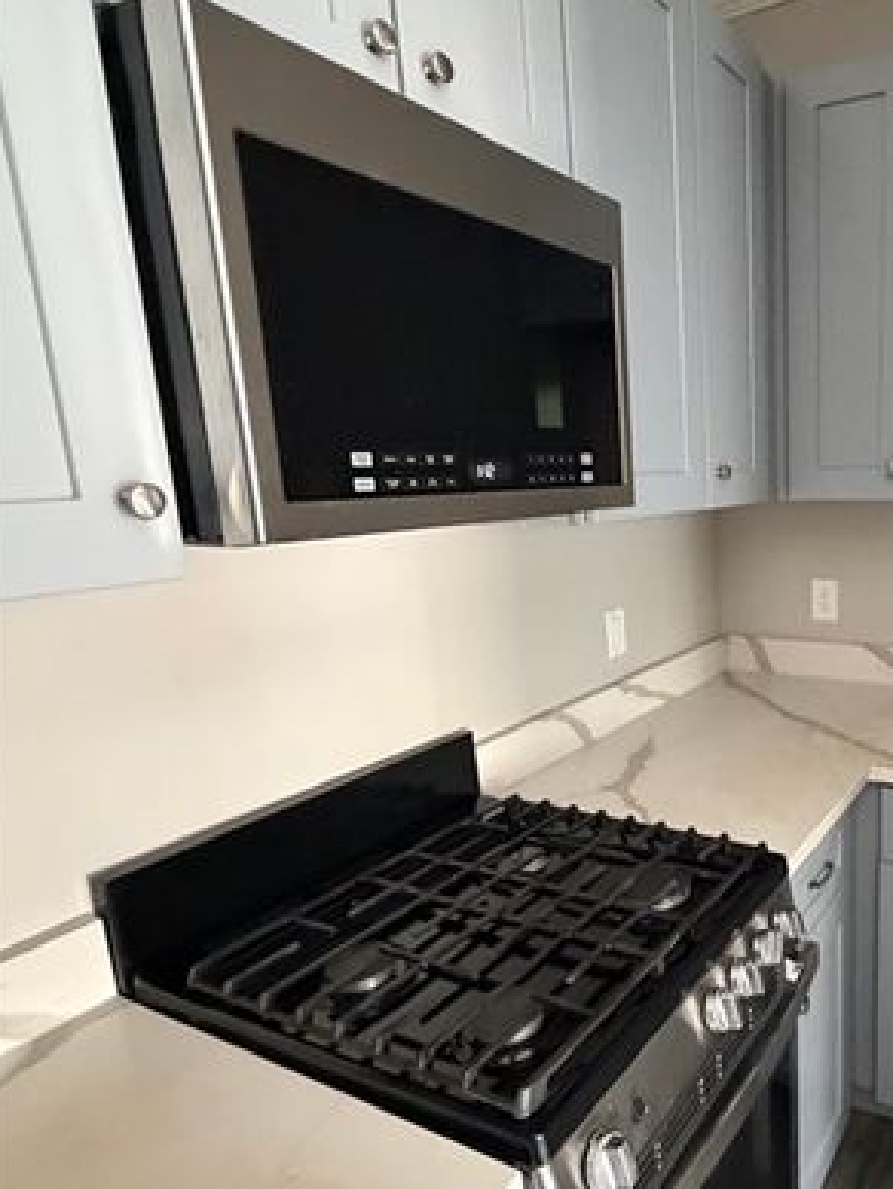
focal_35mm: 24
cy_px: 643
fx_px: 825
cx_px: 752
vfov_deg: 71.5
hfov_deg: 52.0
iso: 1250
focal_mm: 2.22
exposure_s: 1/60
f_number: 2.2
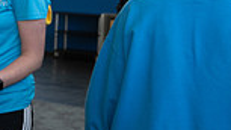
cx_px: -178
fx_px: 778
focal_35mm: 127
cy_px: -4
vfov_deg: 9.5
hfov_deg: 14.8
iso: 800
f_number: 5.6
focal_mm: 32
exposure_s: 1/200
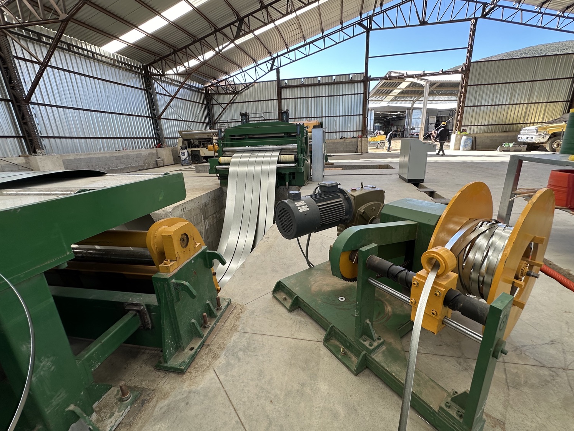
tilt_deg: -16.7
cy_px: 213
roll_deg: +2.0
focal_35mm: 15
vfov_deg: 81.8
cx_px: 292
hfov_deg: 98.2
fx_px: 249
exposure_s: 1/182
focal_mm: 2.22
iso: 40
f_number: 2.2
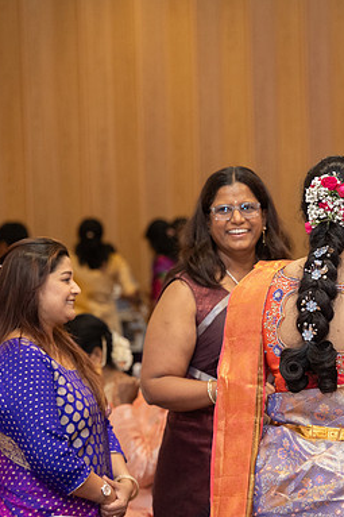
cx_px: 323
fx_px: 2037
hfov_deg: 9.6
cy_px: 261
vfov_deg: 14.5
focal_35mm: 142
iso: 1000
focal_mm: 87
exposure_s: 1/160
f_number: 3.5
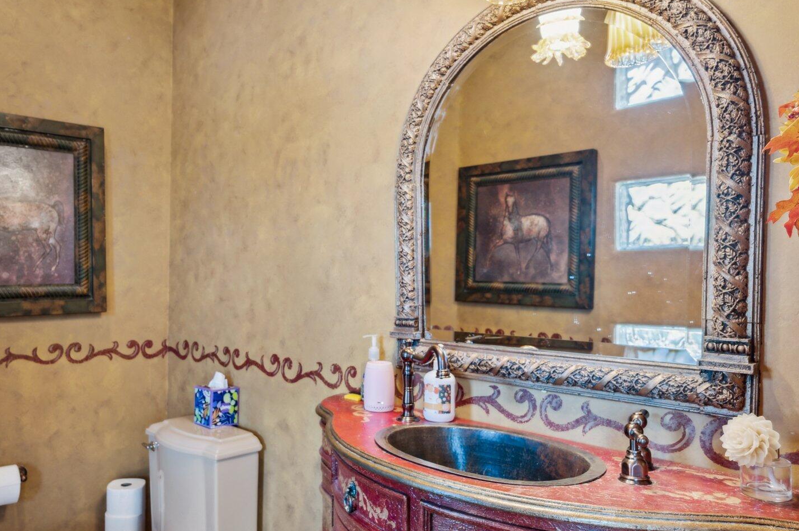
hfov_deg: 67.2
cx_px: 314
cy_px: 287
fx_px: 593
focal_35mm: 27
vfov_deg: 48.2
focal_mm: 18.5
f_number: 8
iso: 320
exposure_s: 1/5
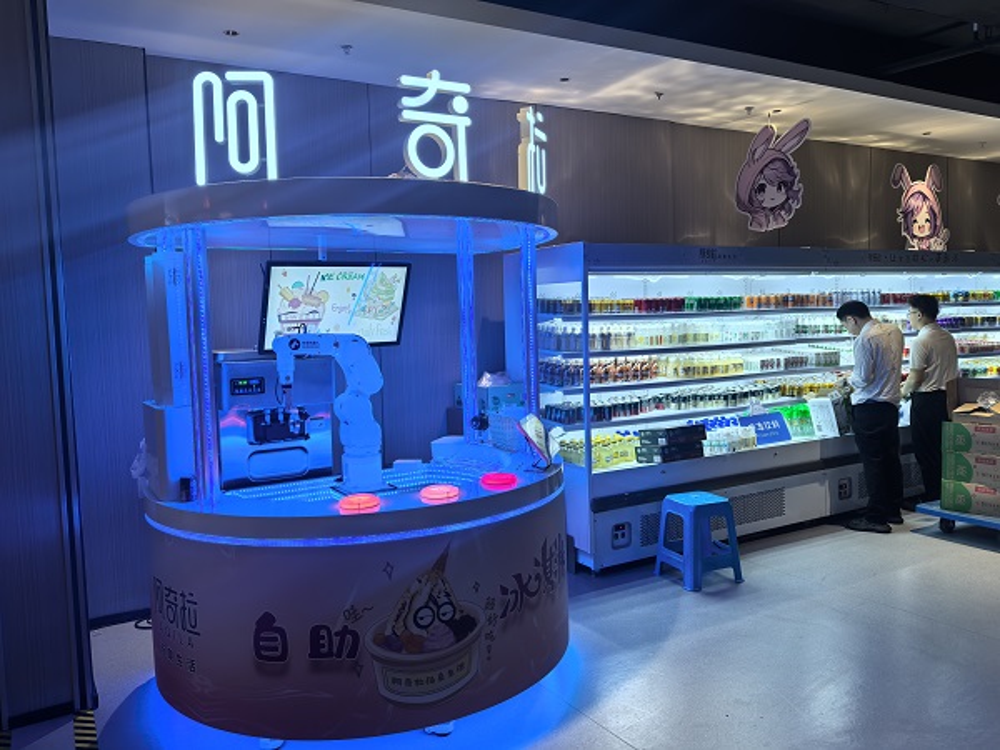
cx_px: 500
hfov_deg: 65.3
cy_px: 375
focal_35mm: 27
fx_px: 780
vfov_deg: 51.4
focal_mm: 6.98
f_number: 1.4
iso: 50
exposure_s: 1/100
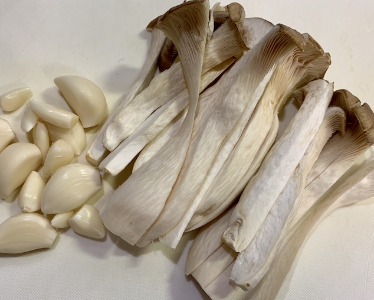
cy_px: 148
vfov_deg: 45.8
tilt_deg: -78.1
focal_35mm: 32
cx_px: 176
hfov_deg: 55.6
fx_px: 354
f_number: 1.8
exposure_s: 1/60
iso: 125
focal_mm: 4.25
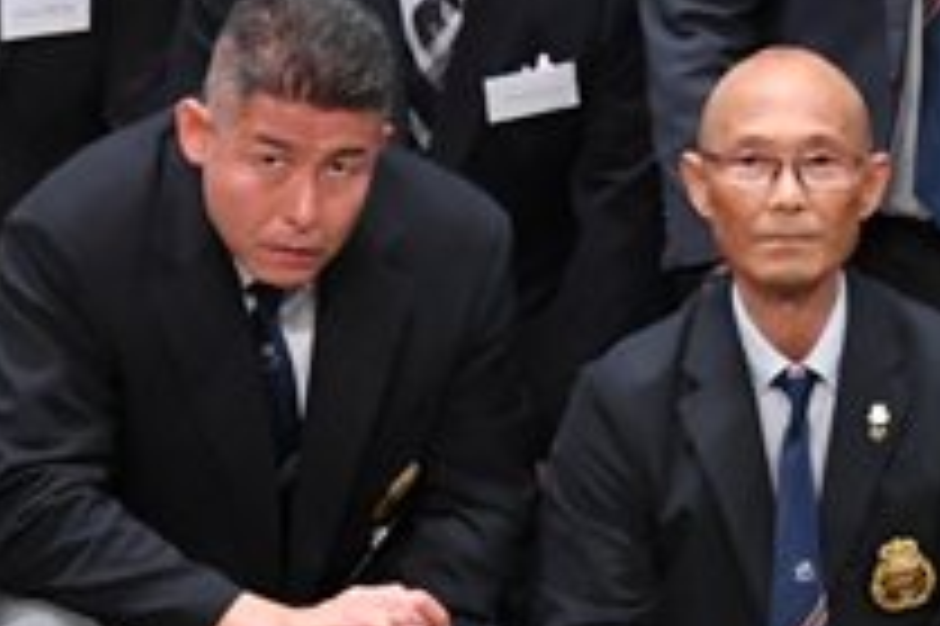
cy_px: 189
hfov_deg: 3.0
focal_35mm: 678
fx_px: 17689
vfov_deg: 2.0
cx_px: -146
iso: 6400
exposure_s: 1/400
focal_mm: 122
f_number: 5.6
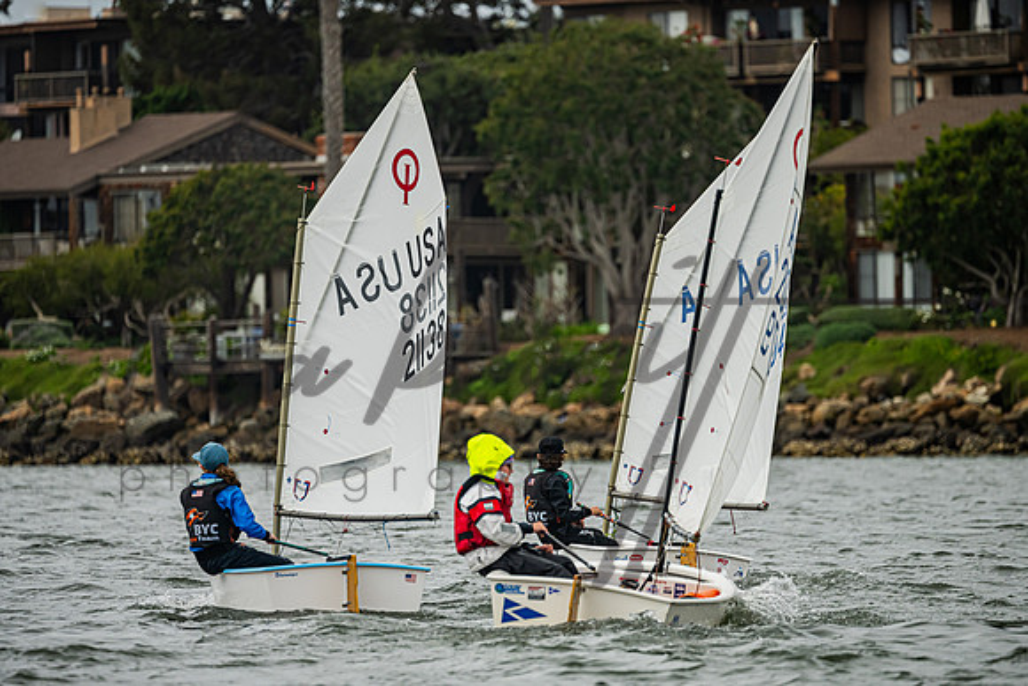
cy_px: 342
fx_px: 9813
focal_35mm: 344
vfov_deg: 4.0
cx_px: 514
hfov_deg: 6.0
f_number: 5.3
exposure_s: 1/3200
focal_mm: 310
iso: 320
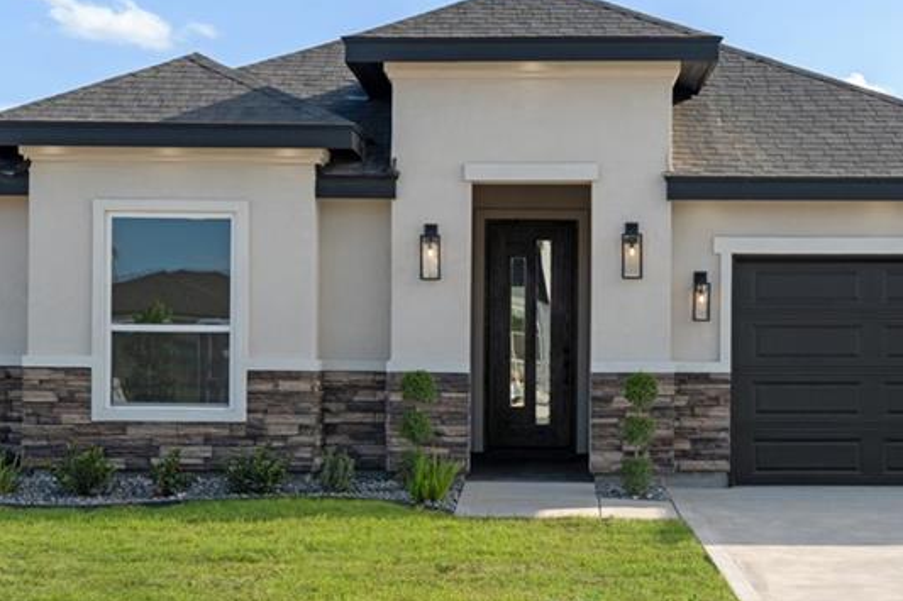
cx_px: 512
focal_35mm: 73
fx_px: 1830
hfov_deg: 27.7
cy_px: 345
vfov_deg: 18.6
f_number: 8
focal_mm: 38
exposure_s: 1/200
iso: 100
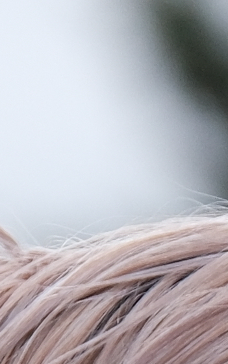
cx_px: 745
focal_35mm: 1539
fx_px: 15309
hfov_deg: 0.9
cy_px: 924
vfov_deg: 1.4
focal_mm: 90.6
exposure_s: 1/1250
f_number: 2.8
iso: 640
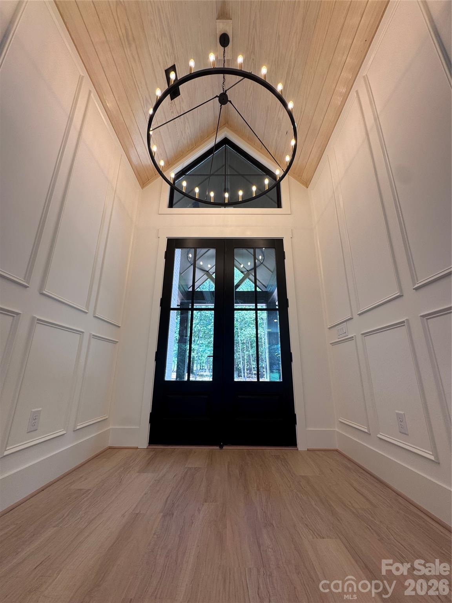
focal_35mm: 14
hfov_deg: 85.7
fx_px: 244
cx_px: 226
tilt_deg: +17.9
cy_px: 302
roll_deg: +0.2
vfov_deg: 102.1
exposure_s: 1/120
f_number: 2.2
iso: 50
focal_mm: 2.22
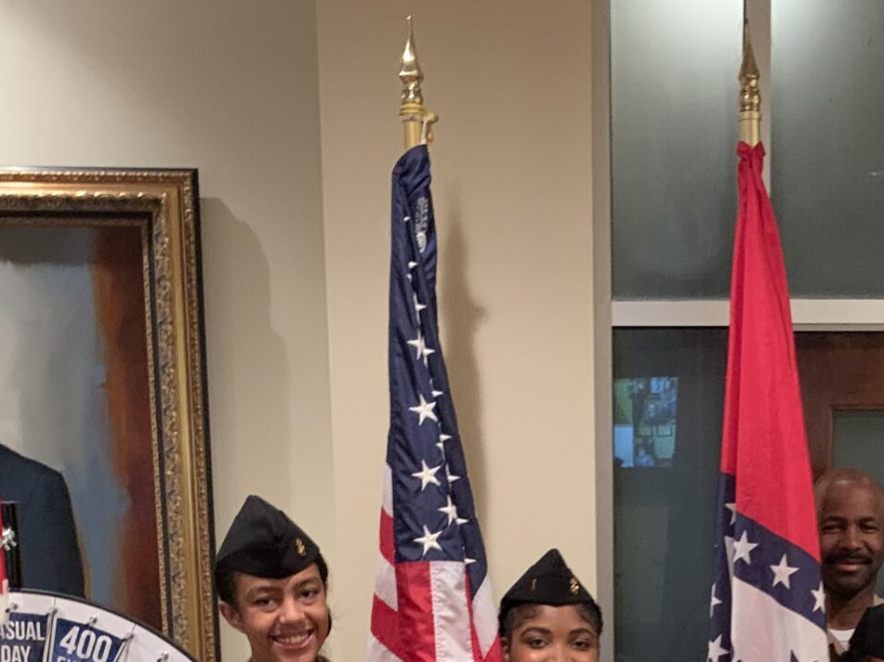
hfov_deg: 27.3
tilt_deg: -10.4
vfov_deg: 20.0
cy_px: 751
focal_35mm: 70
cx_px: 682
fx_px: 1787
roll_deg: +0.3
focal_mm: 4.25
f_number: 1.8
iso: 400
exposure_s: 1/30
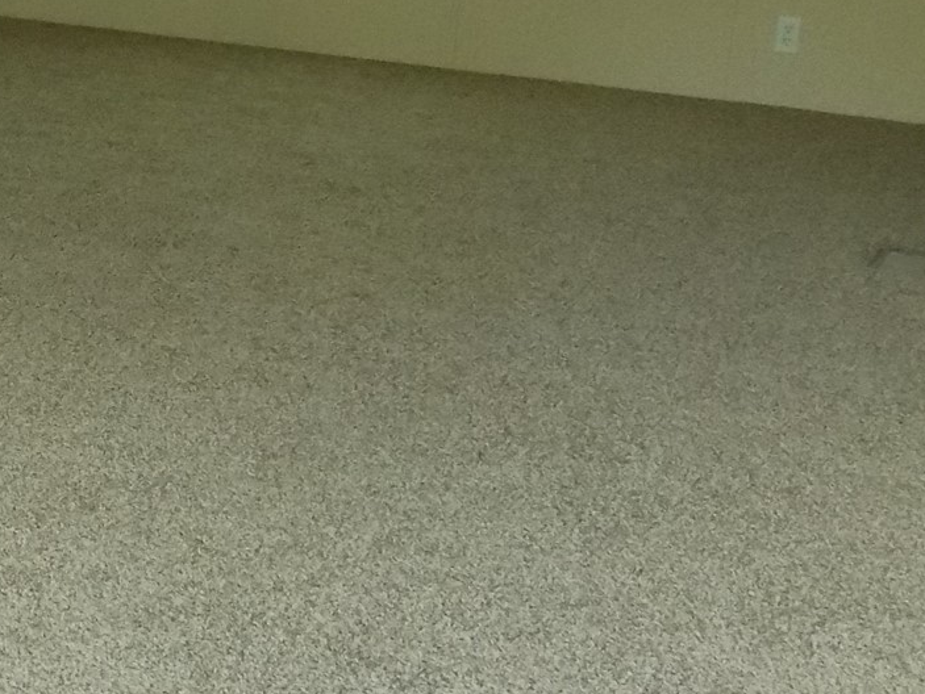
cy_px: 277
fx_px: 2647
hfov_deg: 18.3
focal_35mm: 99
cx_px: -313
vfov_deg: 14.9
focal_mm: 6.1
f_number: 3.4
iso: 400
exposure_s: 1/15
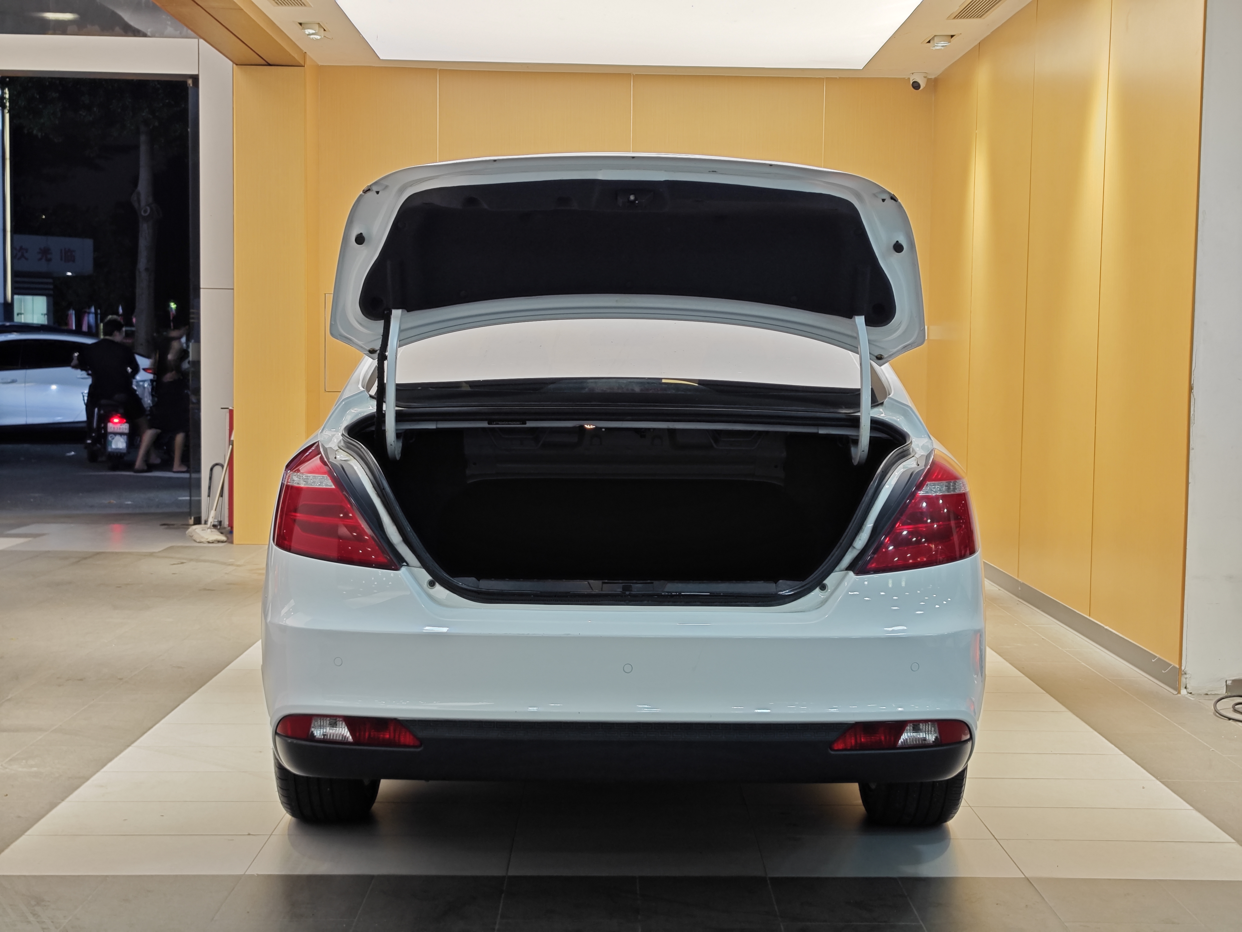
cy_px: 466
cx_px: 621
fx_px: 1650
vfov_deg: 31.5
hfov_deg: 41.2
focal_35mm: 46
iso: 100
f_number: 1.9
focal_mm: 8.7
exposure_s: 1/62.6
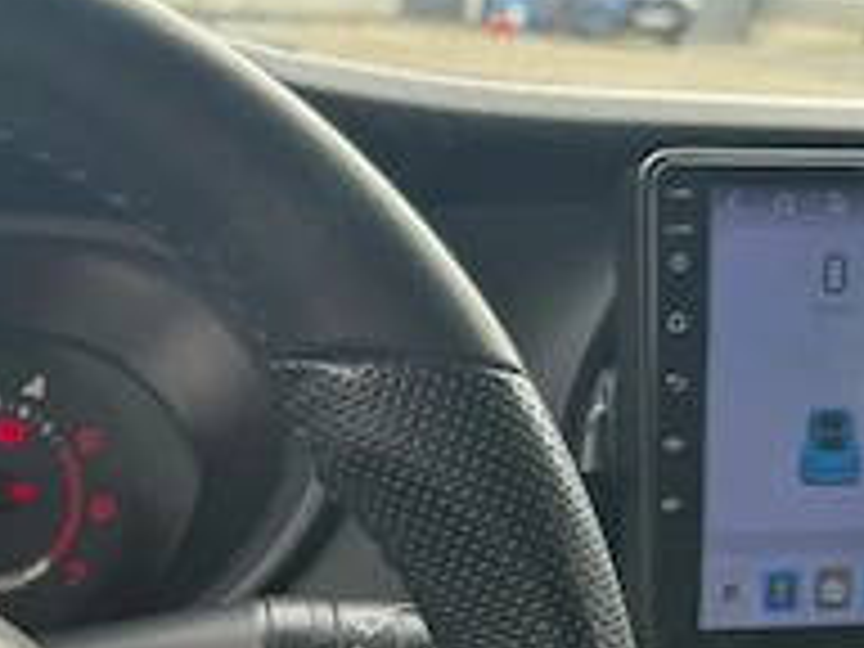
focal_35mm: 75
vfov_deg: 18.5
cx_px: -40
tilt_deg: -22.6
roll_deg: -1.8
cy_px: 806
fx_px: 1872
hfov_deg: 24.5
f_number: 1.78
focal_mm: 6.76
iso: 100
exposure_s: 1/121
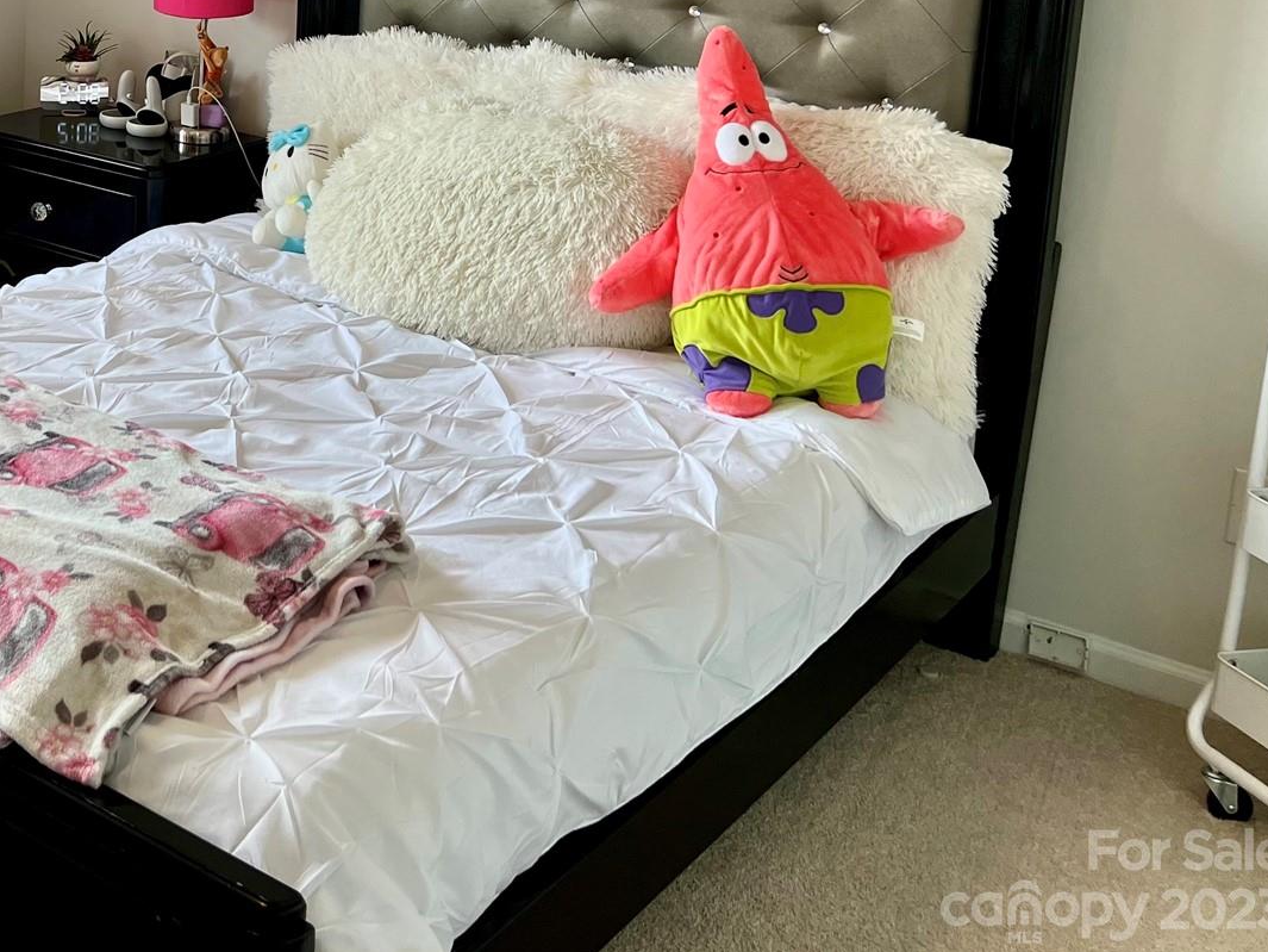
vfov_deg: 27.8
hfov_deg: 35.4
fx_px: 1832
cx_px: 75
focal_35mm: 50
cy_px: 52
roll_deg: -1.4
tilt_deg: -10.7
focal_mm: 5.7
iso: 64
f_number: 1.5
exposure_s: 1/120
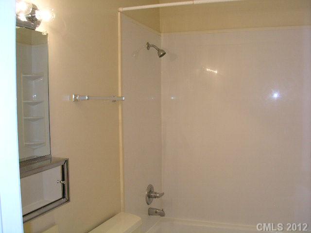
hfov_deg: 50.1
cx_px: 156
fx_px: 332
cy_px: 116
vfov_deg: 38.7
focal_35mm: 37
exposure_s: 1/30
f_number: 2.7
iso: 100
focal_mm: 5.6
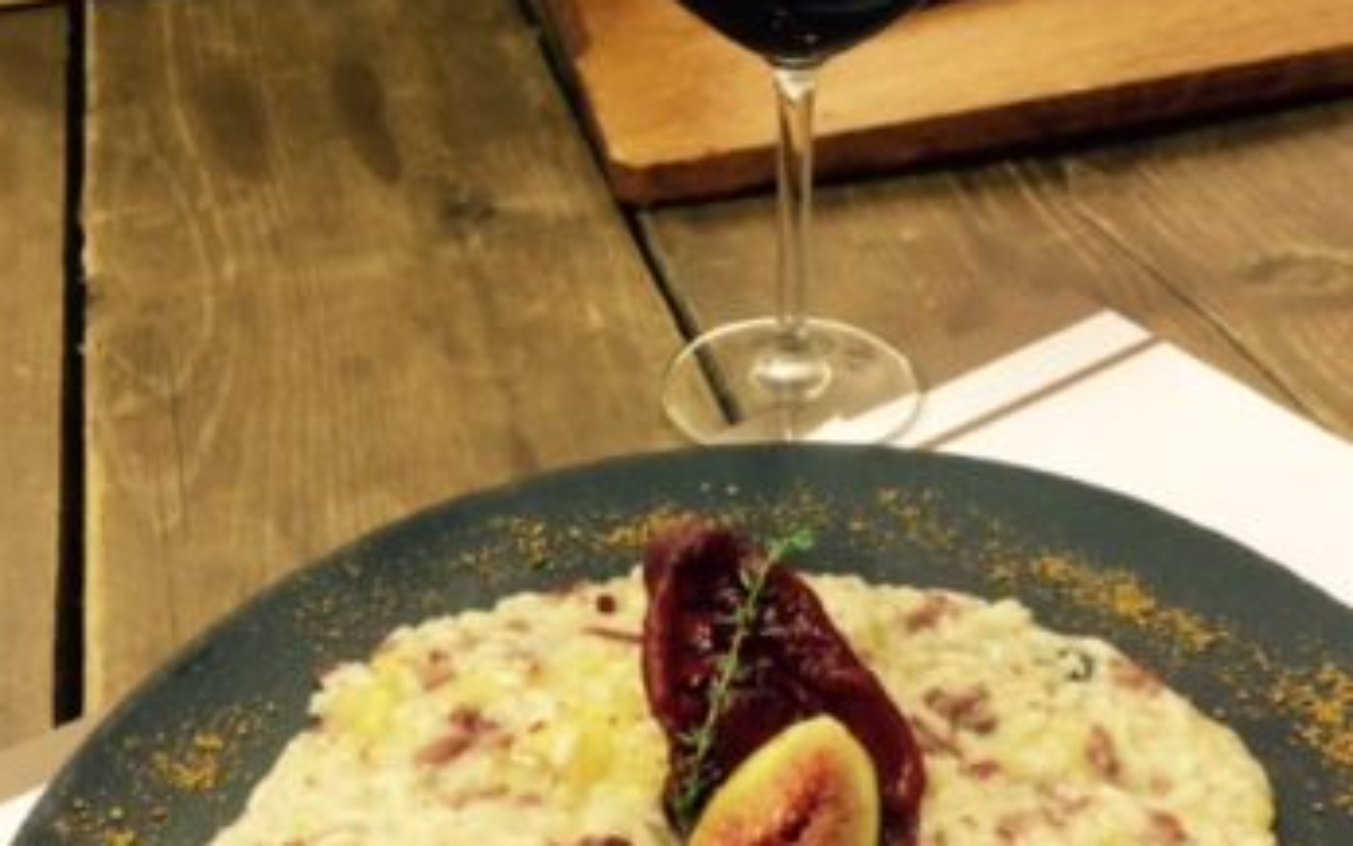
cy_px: 680
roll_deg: +8.5
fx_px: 1586
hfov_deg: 46.2
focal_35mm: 43
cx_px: 690
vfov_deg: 29.2
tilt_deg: -43.7
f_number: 2.2
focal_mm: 4.15
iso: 160
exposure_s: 1/33
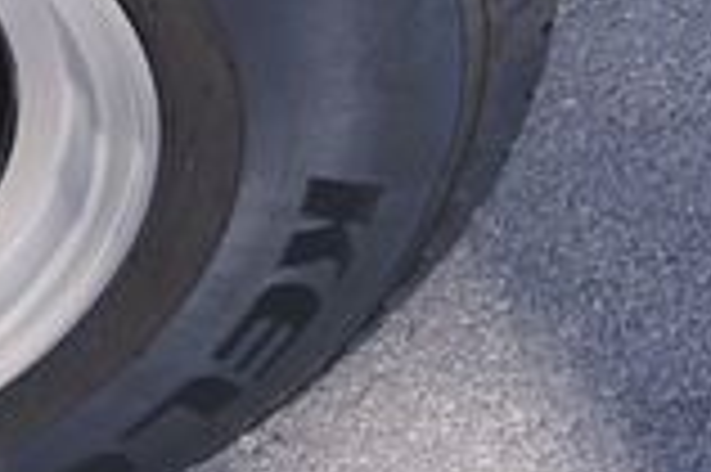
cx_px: -630
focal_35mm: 97
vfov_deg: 13.4
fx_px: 1914
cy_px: -202
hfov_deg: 16.8
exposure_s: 1/80
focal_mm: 16
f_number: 5.6
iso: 100
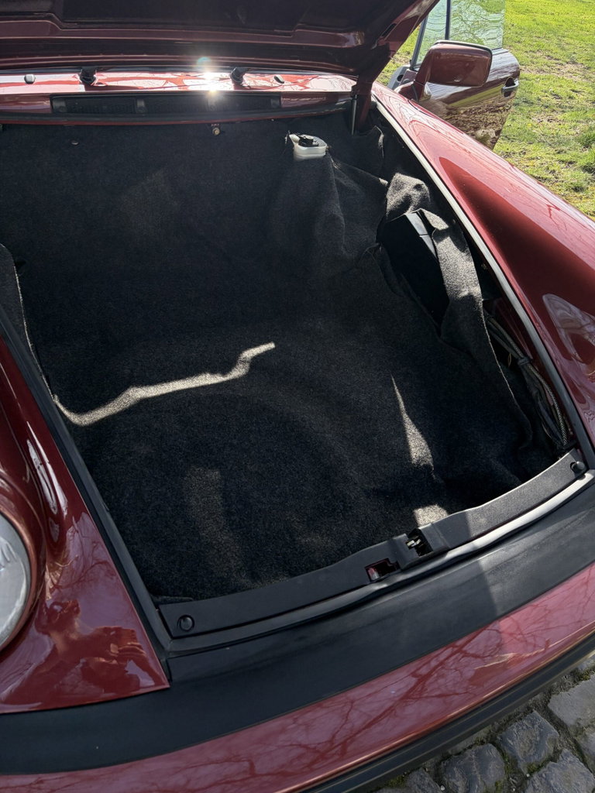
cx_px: 298
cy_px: 396
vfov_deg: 67.3
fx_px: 596
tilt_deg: -37.1
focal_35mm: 26
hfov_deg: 53.1
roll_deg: -9.2
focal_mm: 5.96
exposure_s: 1/1484
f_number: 1.6
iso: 50
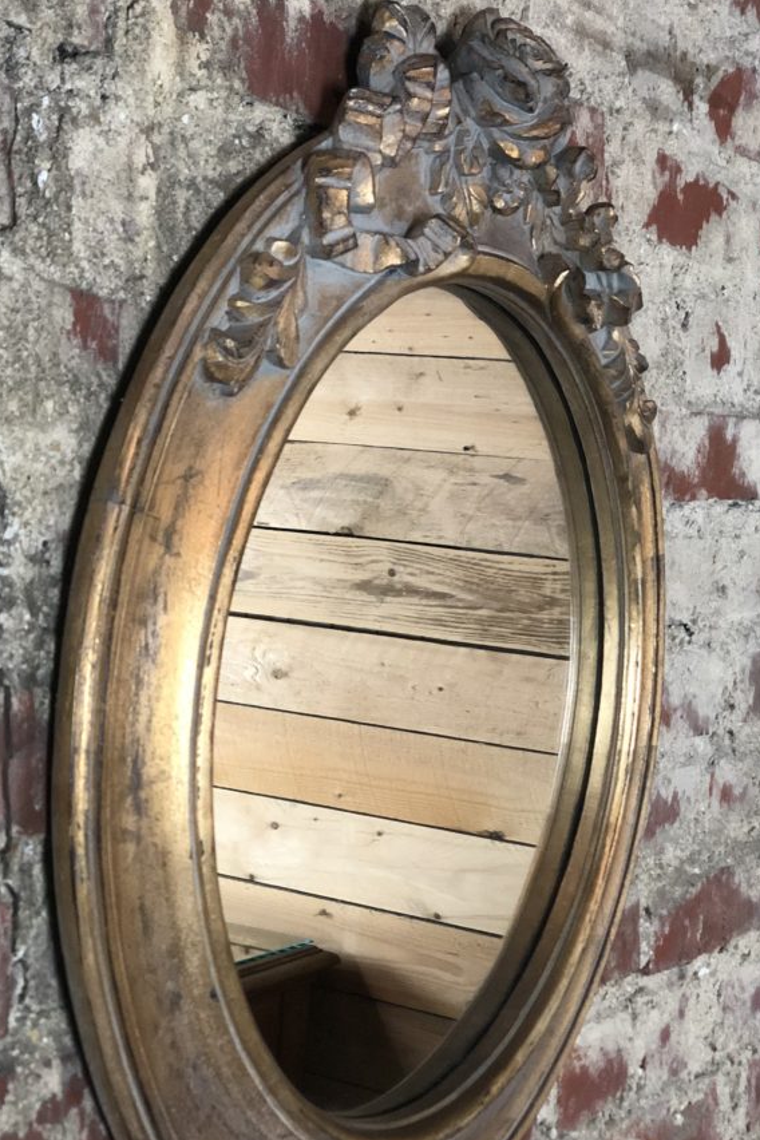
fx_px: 2058
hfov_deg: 20.9
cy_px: 617
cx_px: 305
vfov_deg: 30.9
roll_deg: -3.6
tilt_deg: -2.6
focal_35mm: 65
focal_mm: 6
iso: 160
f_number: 2.4
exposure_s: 1/25
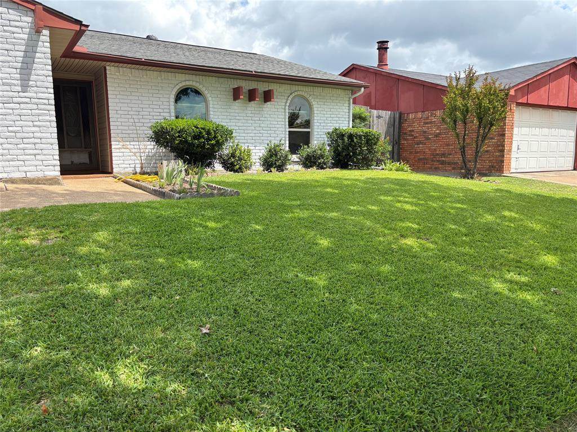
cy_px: 216
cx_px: 288
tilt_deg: -7.2
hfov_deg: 67.3
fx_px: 433
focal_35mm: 26
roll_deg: +0.7
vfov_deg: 53.1
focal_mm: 5.96
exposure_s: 1/1499
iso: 50
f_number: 1.6
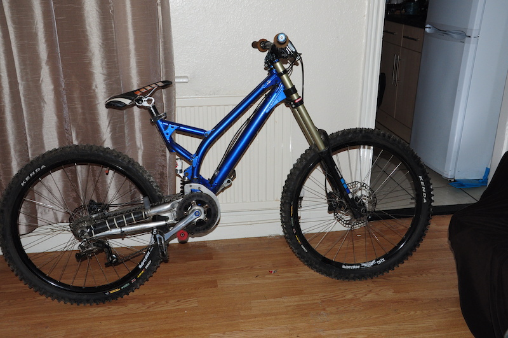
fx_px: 528
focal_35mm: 38
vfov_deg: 35.4
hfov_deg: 51.3
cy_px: 169
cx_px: 254
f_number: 8
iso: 640
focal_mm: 25
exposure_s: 1/200
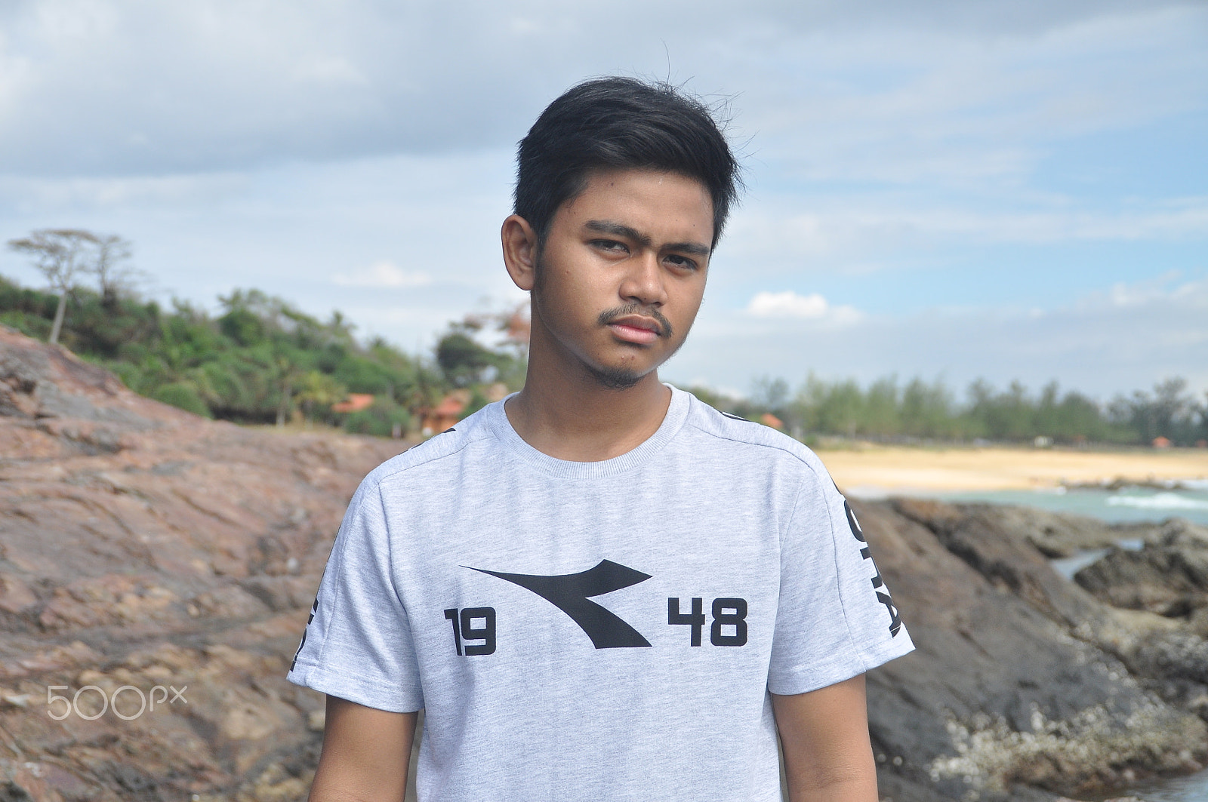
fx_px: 1760
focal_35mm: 52
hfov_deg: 37.9
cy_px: 401
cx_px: 604
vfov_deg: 25.7
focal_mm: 35
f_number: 4.2
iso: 400
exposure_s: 1/2000
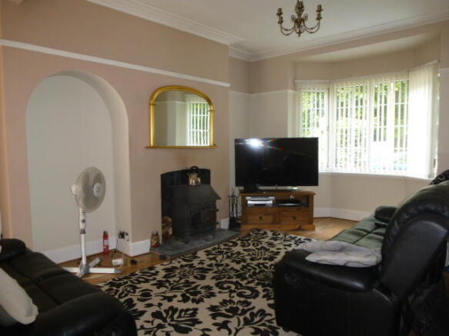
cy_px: 168
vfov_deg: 56.8
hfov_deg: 71.6
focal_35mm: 24
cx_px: 224
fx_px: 311
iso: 400
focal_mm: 4.3
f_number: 3.3
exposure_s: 1/60
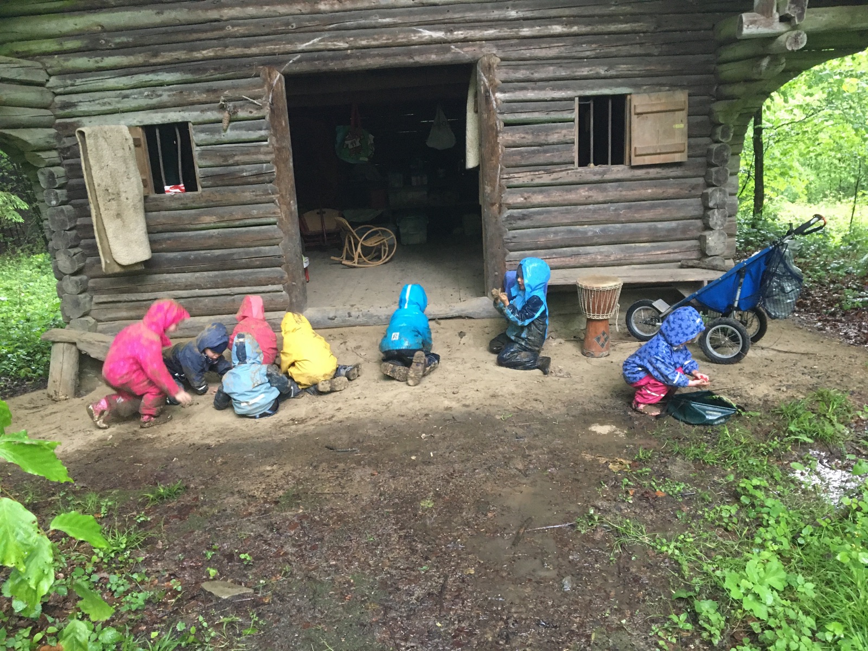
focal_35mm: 29
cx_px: 434
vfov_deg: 48.2
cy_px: 326
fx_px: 727
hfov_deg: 61.7
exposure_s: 1/17
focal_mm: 4.15
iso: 200
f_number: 2.2
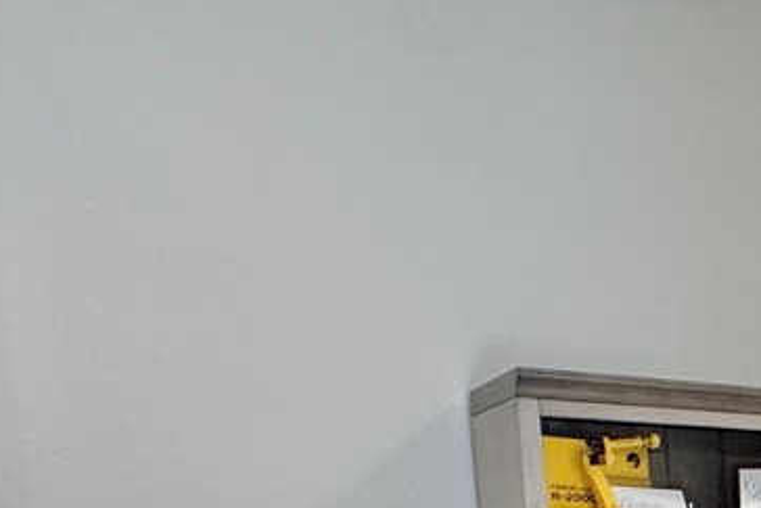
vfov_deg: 18.1
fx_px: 1353
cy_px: 832
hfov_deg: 24.5
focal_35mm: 64
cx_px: 1139
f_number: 2.2
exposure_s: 1/120
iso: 160
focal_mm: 2.22
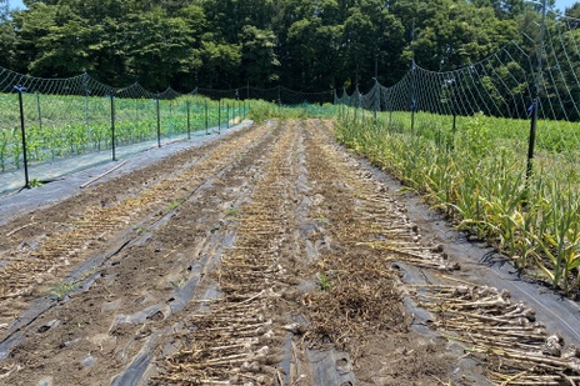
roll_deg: -0.3
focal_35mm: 28
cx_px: 296
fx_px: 451
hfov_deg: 65.5
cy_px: 200
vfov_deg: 46.4
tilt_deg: -12.2
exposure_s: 1/1629
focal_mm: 4.25
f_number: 1.8
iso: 32
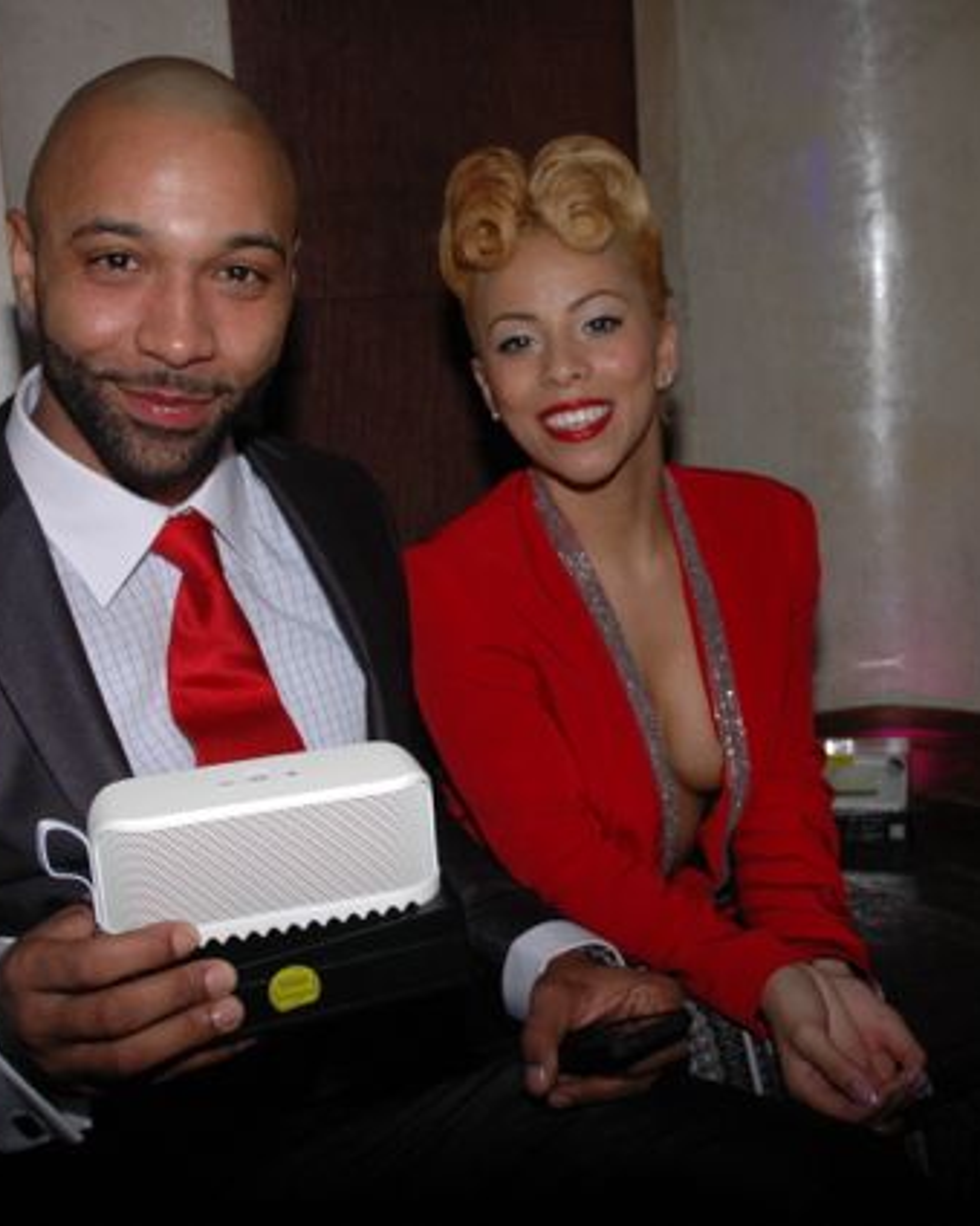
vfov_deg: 36.7
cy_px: 613
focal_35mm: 51
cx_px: 558
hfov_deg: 29.6
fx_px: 1850
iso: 400
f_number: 6.3
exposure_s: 1/200
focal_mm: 24
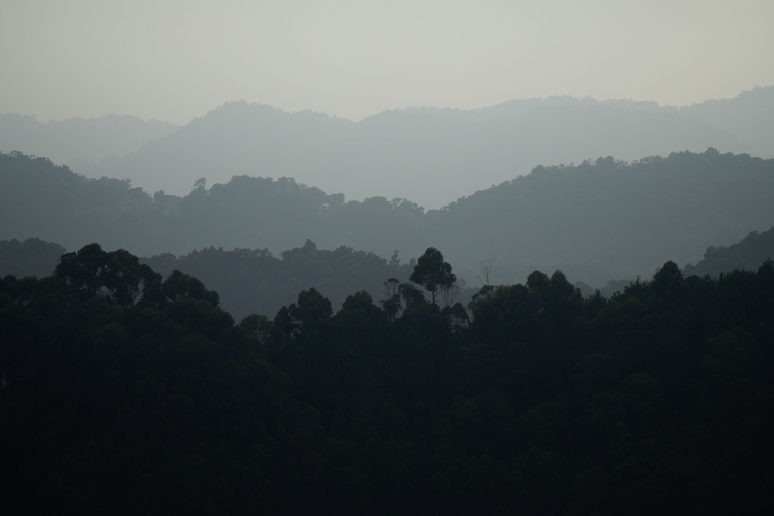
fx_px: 8599
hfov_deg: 5.2
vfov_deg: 3.4
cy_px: 258
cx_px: 387
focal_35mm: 400
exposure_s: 1/1000
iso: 250
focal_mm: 400
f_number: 6.3
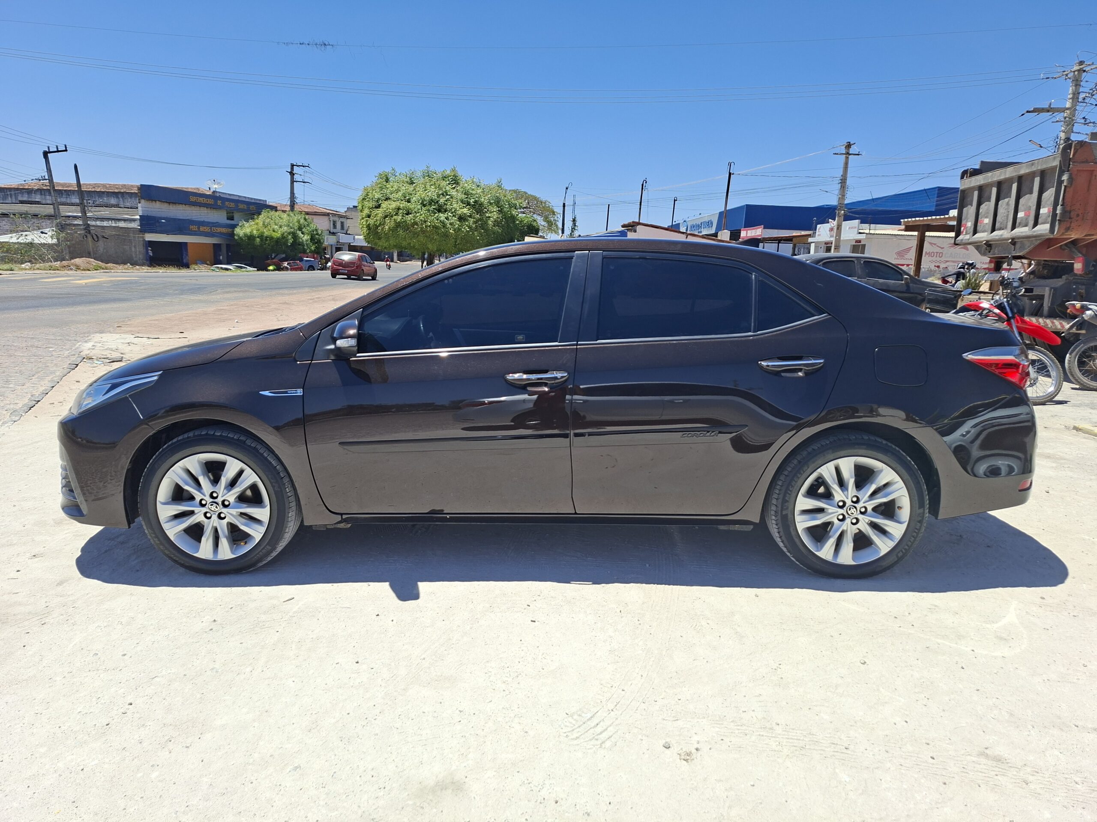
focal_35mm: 23
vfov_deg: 58.9
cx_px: 548
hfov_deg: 73.9
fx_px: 729
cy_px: 411
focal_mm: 5.54
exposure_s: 1/2475
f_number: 1.8
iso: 50
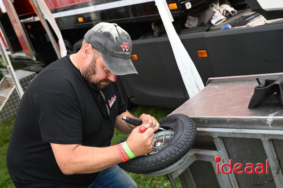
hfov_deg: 36.3
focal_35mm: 55
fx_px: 432
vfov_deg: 24.6
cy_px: 94
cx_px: 142
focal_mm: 55
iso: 640
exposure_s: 1/200
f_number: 7.1
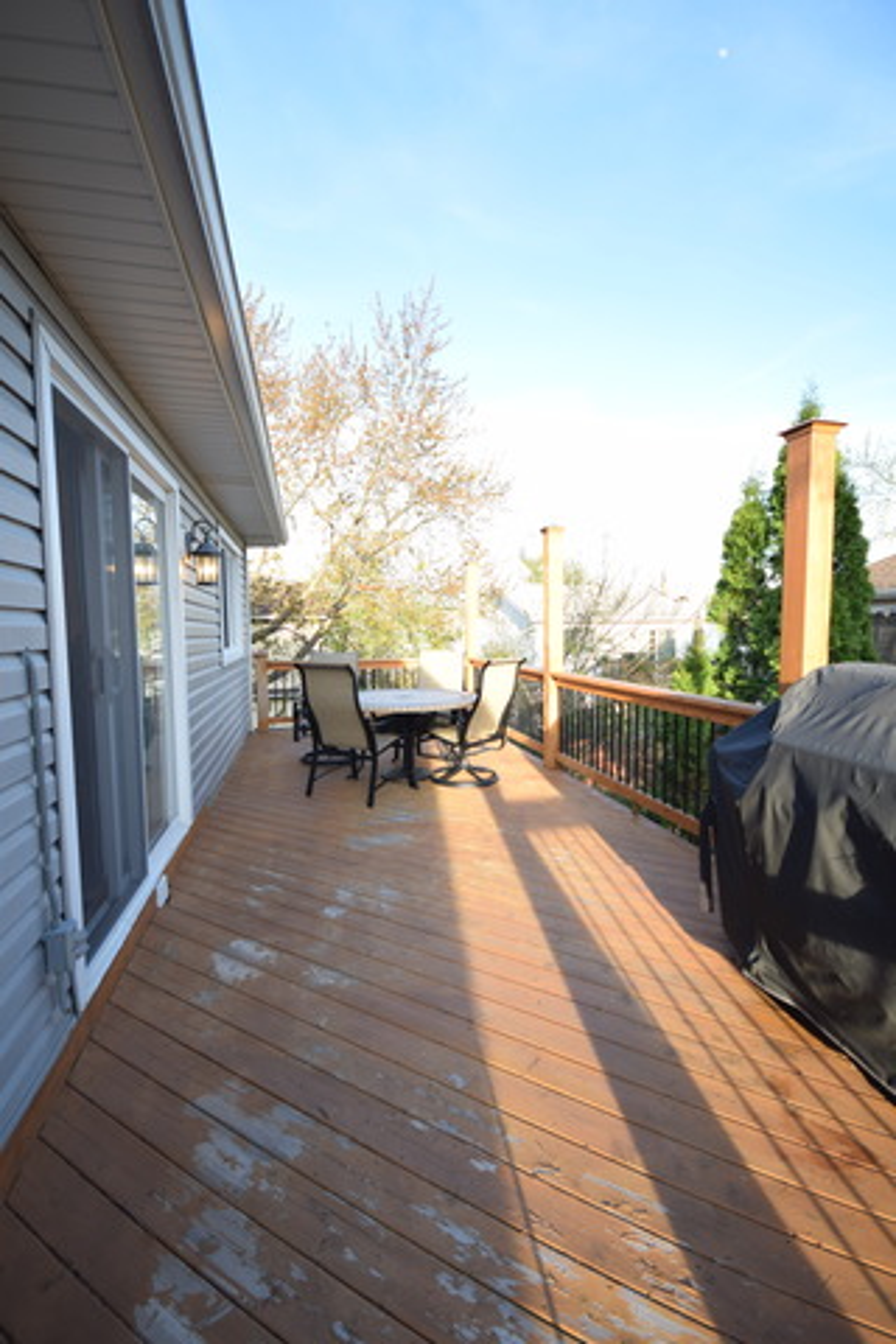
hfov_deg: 77.3
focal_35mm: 15
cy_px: 672
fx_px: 560
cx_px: 448
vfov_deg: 100.4
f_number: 4.5
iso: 100
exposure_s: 1/80
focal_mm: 10
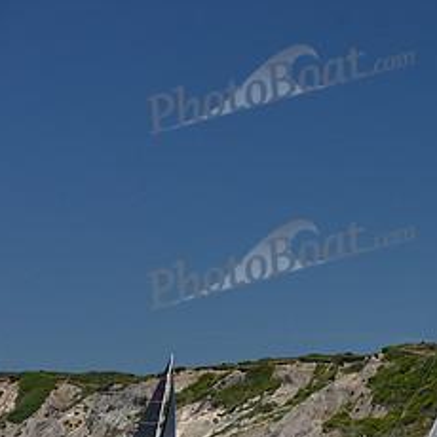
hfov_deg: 11.4
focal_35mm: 150
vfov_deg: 11.6
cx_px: 515
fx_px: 2142
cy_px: 332
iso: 250
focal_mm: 70
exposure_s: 1/800
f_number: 7.1
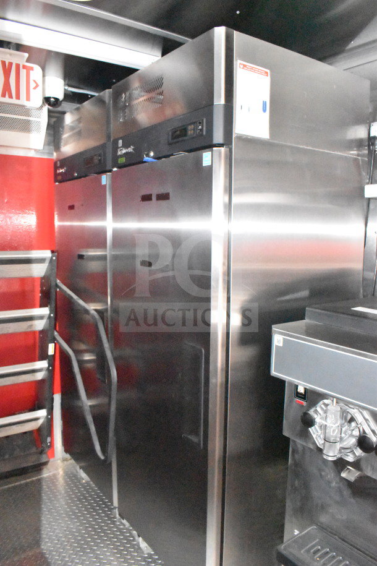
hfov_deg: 47.9
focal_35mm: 27
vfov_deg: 67.4
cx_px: 188
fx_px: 424
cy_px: 283
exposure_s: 1/60
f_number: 11
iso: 25600
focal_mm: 18
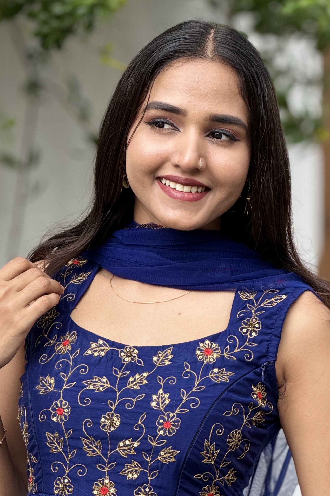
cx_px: 174
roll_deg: +0.0
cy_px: 379
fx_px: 2365
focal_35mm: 172
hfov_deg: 8.0
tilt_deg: -4.9
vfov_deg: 11.9
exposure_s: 1/121
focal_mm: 16.89
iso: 125
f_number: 2.8
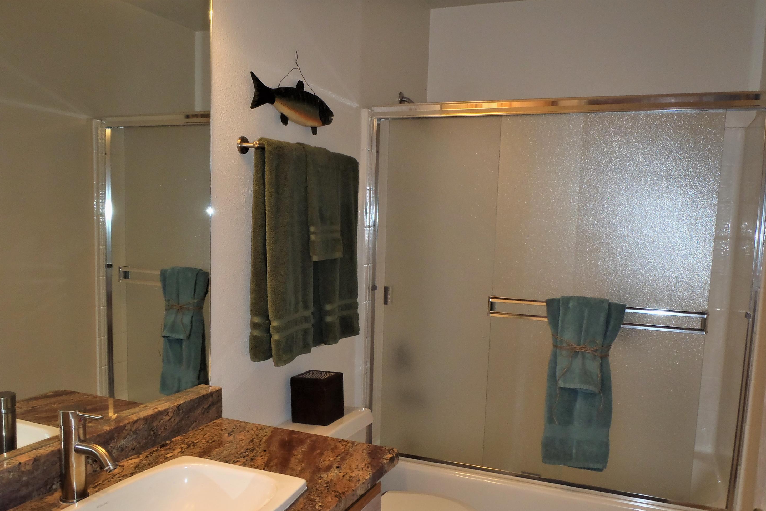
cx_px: 385
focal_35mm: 30
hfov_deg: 61.9
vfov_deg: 43.5
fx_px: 638
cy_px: 295
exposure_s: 1/30
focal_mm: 5
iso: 100
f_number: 3.9
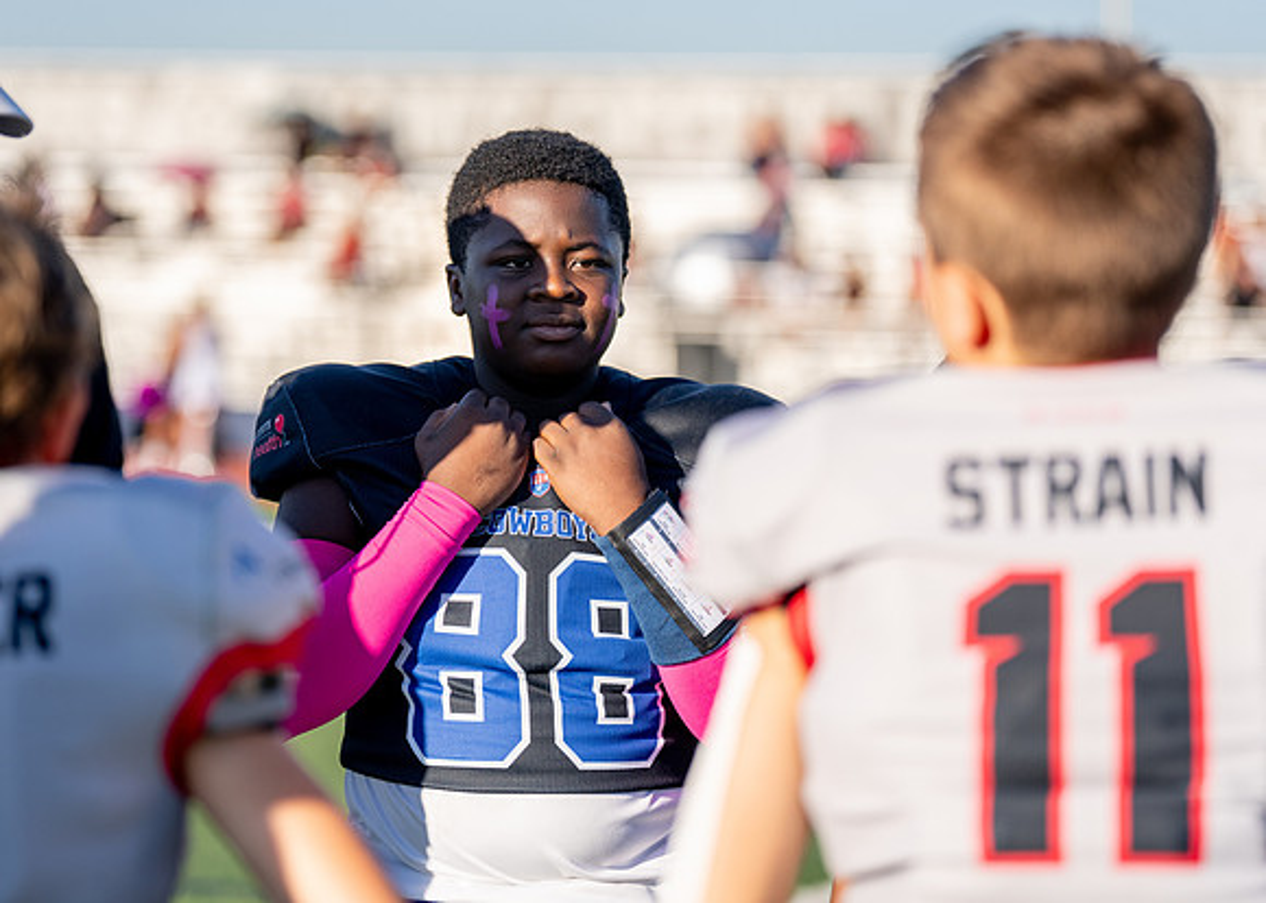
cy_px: 379
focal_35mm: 136
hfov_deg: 14.8
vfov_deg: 10.6
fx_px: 4888
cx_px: 563
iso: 160
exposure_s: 1/2500
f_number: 2.8
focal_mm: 111
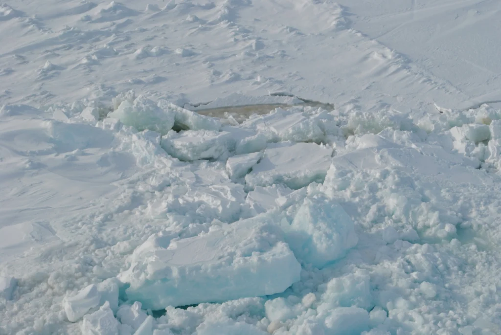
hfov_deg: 24.6
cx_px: 250
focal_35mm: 82
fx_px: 1149
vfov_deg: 16.6
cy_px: 168
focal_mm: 55
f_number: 10
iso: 100
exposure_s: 1/400
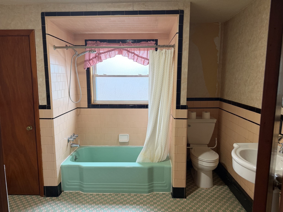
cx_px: 142
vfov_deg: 56.8
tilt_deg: -8.1
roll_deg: +0.2
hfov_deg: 71.6
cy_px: 106
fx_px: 196
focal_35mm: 24
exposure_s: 1/60
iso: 250
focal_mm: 6.76
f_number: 1.78
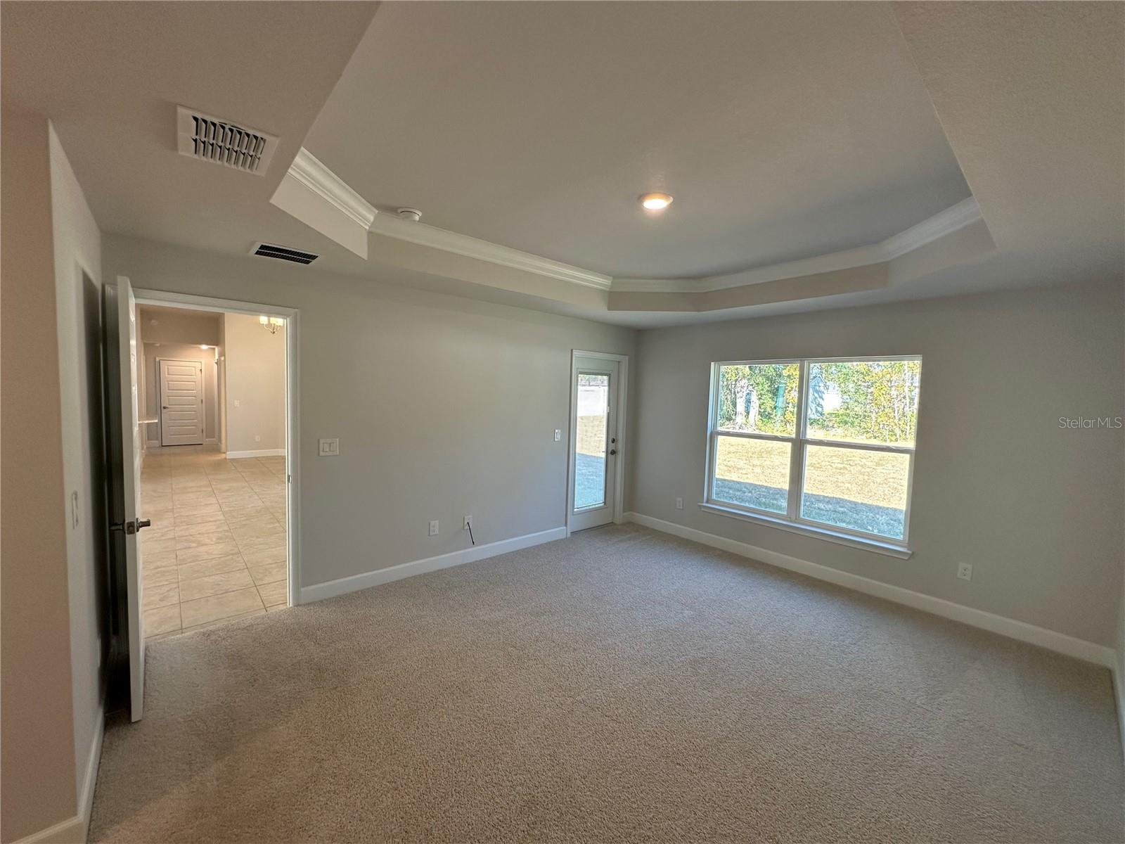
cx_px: 562
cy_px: 422
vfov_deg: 85.7
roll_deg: -1.9
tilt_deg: -4.1
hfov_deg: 102.1
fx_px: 455
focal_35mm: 14
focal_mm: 2.22
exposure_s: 1/120
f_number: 2.2
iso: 125
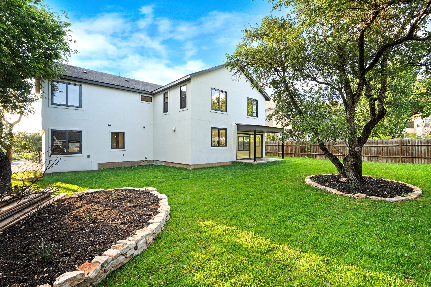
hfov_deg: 96.7
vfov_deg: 73.7
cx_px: 216
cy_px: 144
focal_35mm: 16
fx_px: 192
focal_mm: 16
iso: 100
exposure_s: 1/30
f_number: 8
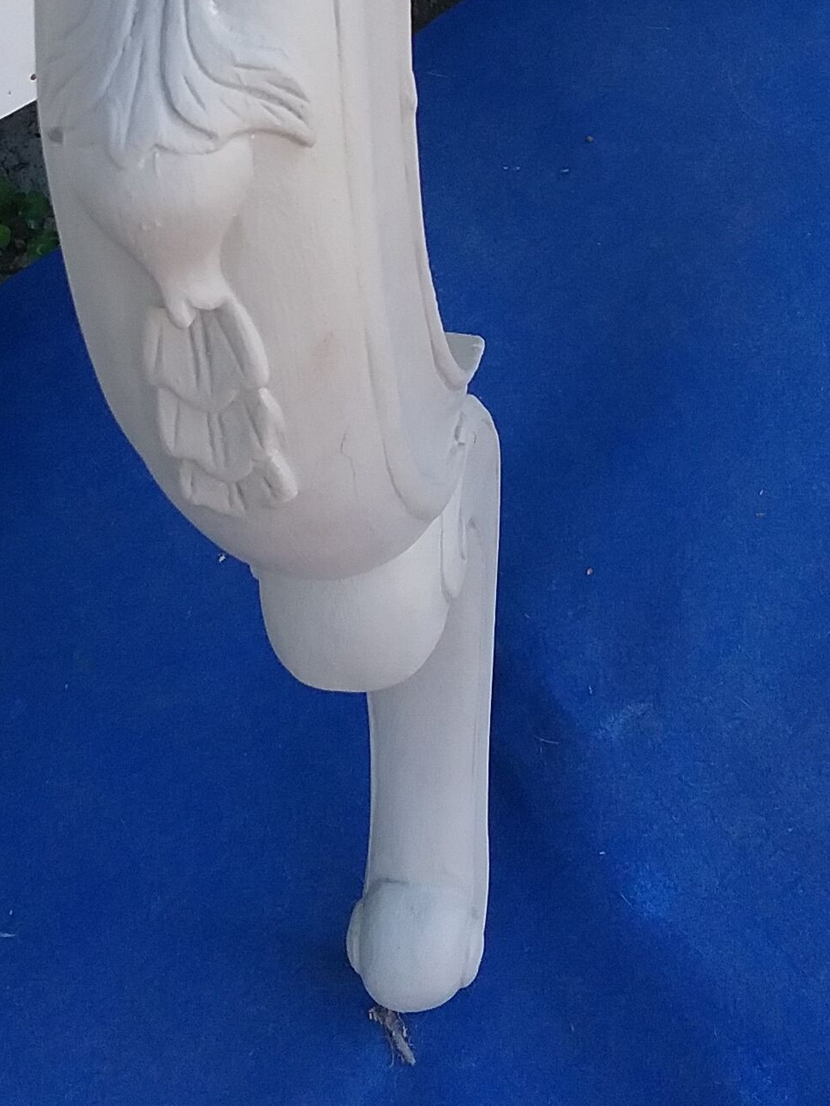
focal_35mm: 62
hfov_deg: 23.6
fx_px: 1982
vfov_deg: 30.4
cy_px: 209
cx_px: 401
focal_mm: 3.3
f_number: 2.2
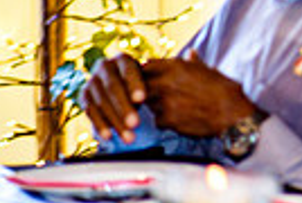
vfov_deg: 1.9
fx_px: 5961
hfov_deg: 2.8
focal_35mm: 709
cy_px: -269
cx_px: 1005
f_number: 1.4
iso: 100
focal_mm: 105
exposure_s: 1/80
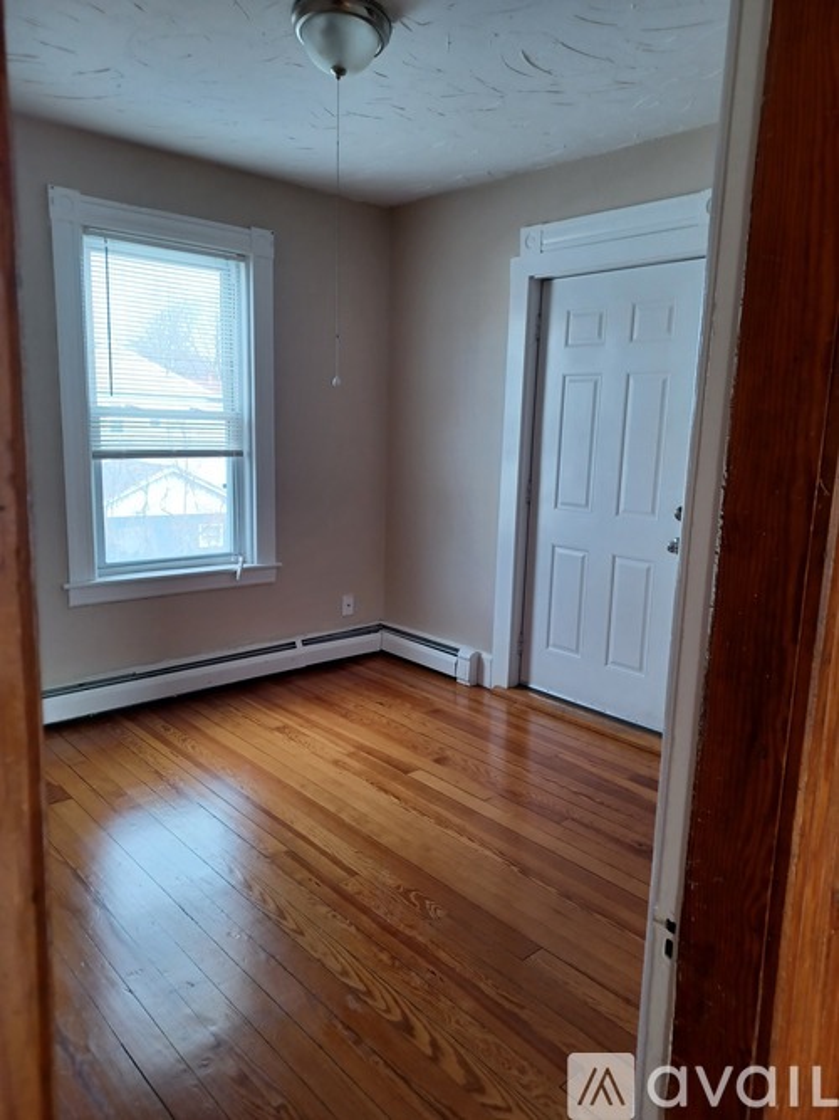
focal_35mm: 25
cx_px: 420
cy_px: 560
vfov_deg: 69.4
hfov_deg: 54.9
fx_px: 808
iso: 125
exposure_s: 1/50
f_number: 1.8
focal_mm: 4.6
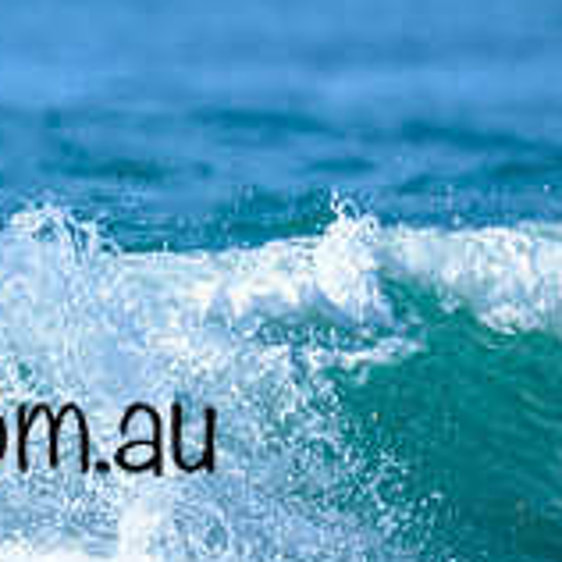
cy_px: 200
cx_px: -428
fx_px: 63094
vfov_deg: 0.5
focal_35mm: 3435
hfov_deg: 0.5
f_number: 6.3
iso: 280
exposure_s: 1/2000
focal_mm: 800
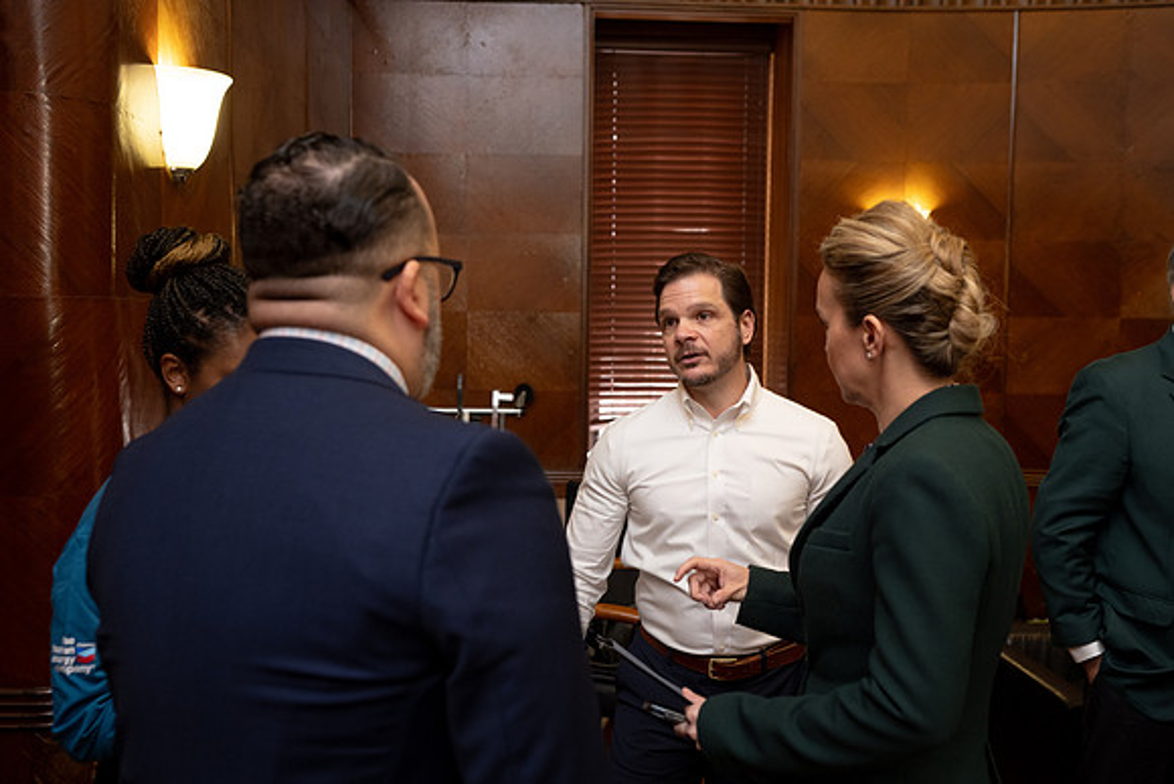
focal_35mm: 35
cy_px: 392
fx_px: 1142
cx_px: 587
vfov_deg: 37.9
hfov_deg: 54.4
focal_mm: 35
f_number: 3.5
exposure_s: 1/80
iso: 800
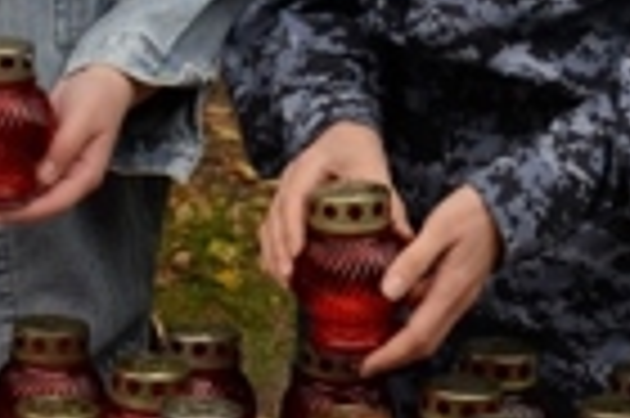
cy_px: -126
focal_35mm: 182
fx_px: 3181
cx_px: 169
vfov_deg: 7.4
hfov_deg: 11.3
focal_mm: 34
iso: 2000
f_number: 13
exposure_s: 1/250
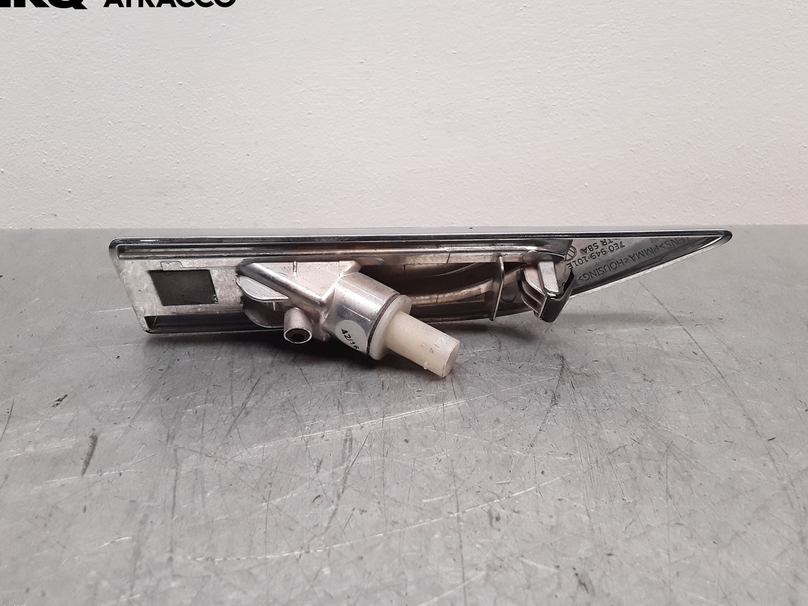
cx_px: 404
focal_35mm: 29
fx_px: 677
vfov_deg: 48.2
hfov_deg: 61.7
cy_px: 297
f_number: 1.9
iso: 100
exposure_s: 1/116
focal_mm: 2.91
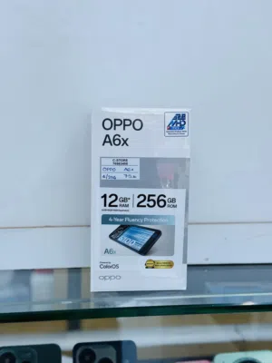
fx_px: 503
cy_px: 182
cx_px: 136
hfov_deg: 30.3
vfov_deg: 39.7
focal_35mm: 48
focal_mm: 6.76
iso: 64
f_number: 1.78
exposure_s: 1/693
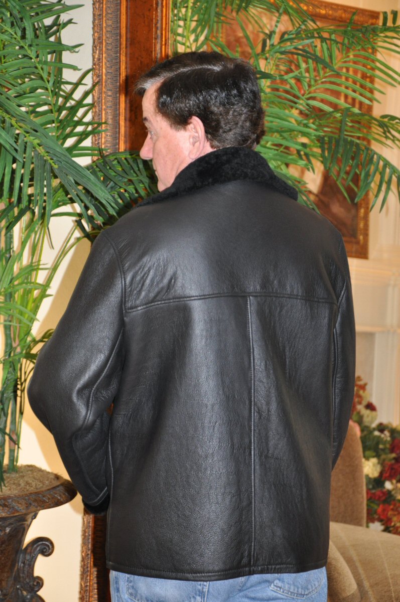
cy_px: 301
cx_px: 200
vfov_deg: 19.5
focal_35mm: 105
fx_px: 1754
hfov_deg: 13.0
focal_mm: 70
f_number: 5.3
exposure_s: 1/60
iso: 800
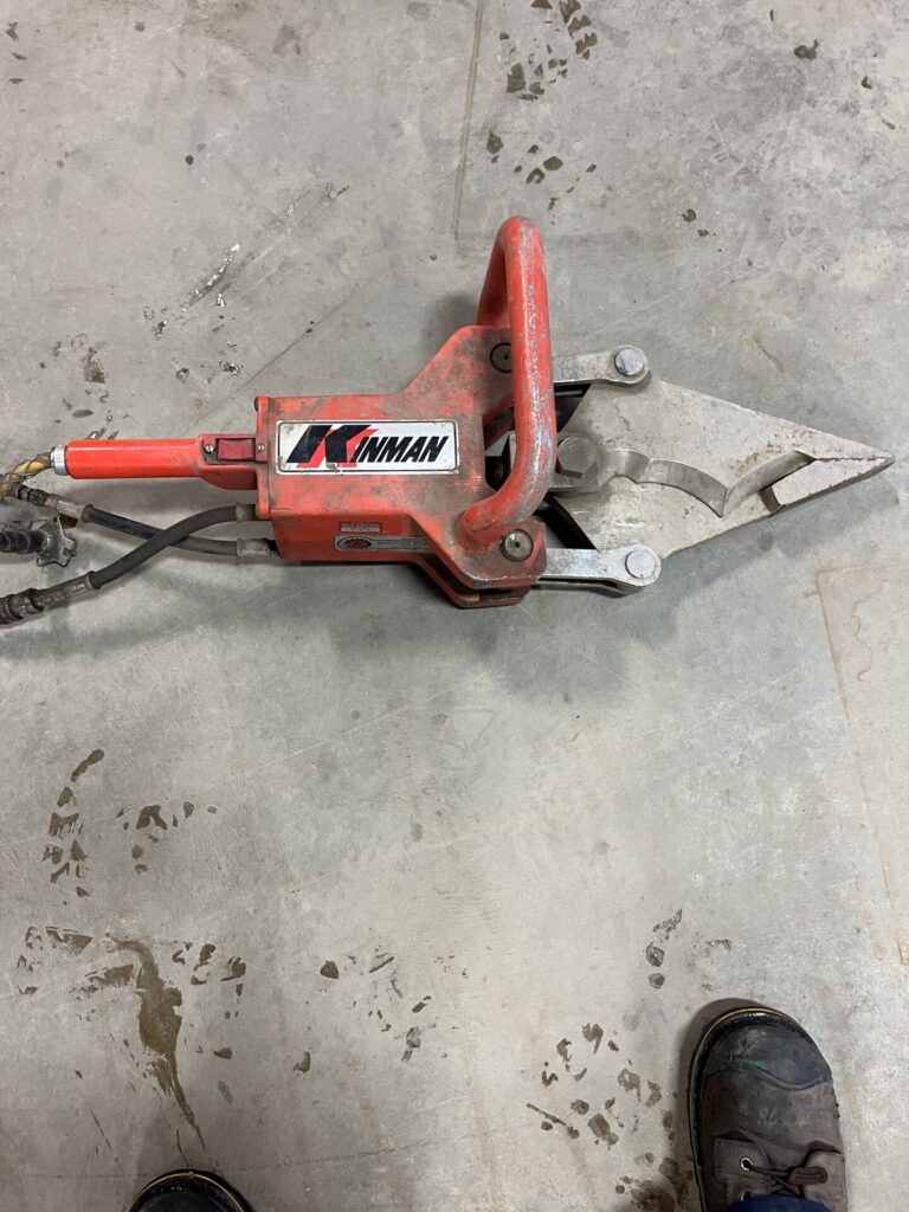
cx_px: 454
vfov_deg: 67.3
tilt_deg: -78.6
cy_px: 606
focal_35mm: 26
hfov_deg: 53.1
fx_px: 910
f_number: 1.6
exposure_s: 1/60
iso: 160
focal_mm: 5.1
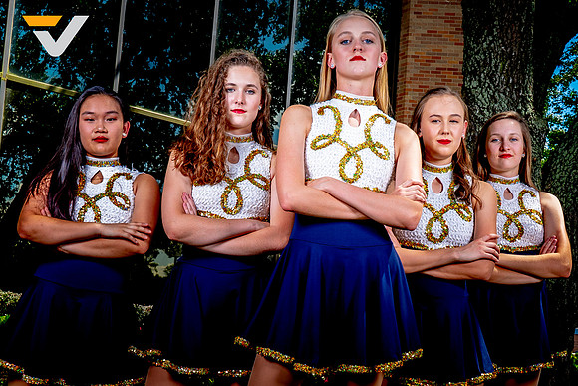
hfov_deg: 43.5
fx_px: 724
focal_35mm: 45
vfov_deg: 29.2
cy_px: 303
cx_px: 282
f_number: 8
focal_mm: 24
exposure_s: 1/125
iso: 100
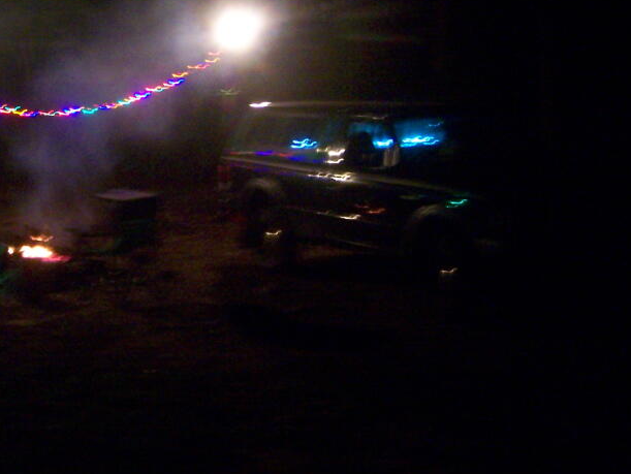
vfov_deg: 21.6
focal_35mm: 67
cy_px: 84
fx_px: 1222
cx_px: 131
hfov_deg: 28.4
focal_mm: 6.7
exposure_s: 1/60
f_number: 2.8
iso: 400
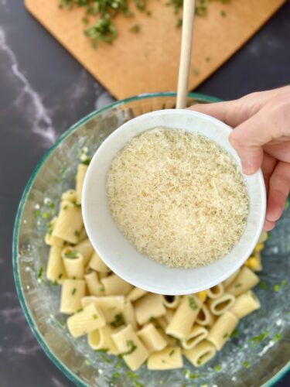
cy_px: 194
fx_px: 536
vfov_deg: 39.7
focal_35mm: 48
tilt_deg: -81.1
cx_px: 145
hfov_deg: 30.3
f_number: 1.78
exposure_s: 1/121
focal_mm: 6.86
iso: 100
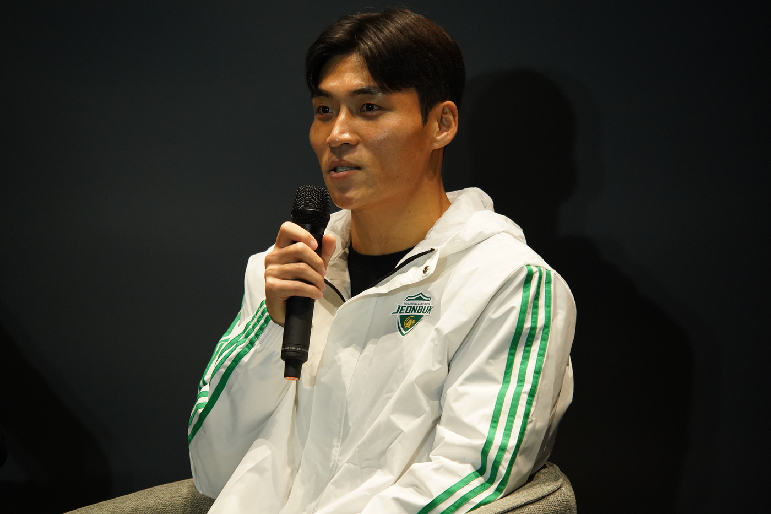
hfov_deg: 5.6
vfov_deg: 3.8
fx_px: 7820
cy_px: 257
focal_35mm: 365
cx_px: 386
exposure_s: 1/125
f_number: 6.3
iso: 6400
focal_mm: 365.2
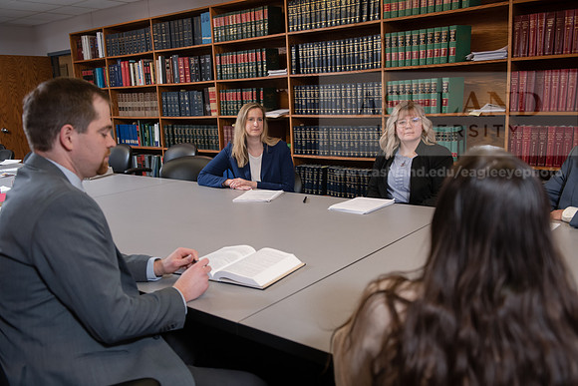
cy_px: 193
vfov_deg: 41.1
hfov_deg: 58.7
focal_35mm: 32
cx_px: 289
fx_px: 514
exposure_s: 1/160
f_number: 4
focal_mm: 32
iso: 1000
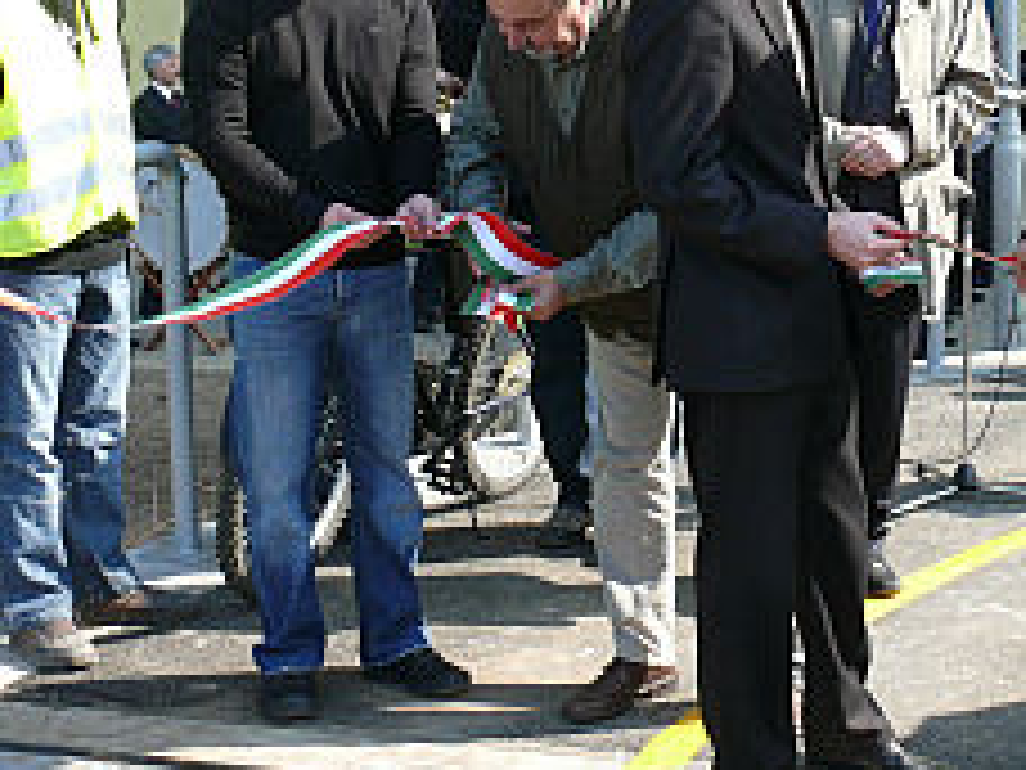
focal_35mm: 73
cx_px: 976
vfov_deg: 20.0
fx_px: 2164
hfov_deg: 25.6
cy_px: 185
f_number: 4.5
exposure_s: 1/200
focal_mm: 7.9
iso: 100
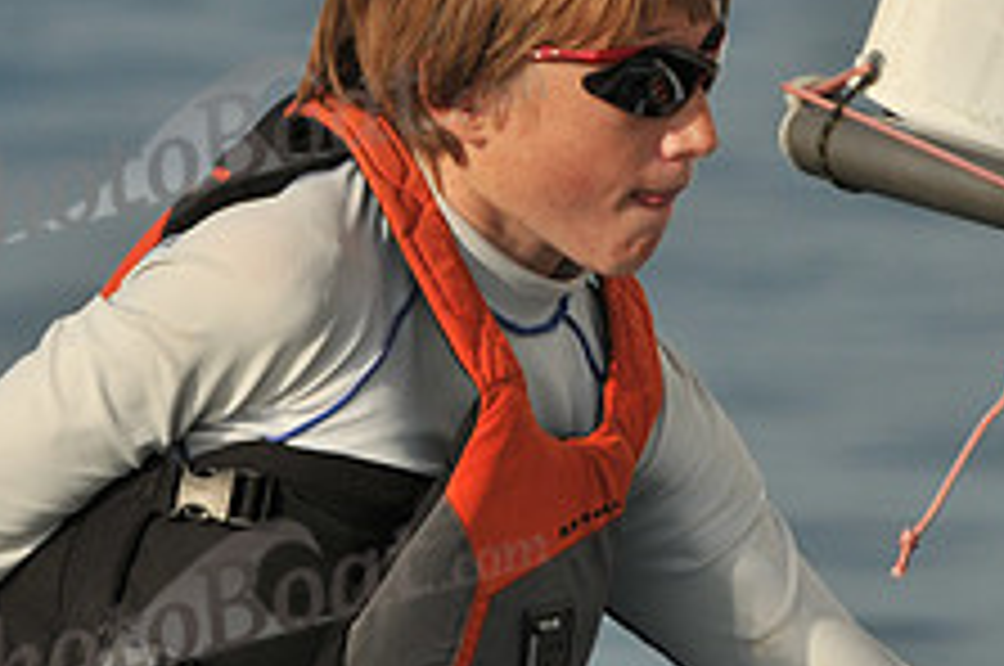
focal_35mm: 1560
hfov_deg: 1.3
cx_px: 779
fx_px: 43443
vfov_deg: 0.9
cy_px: 317
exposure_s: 1/800
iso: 200
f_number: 9
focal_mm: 400
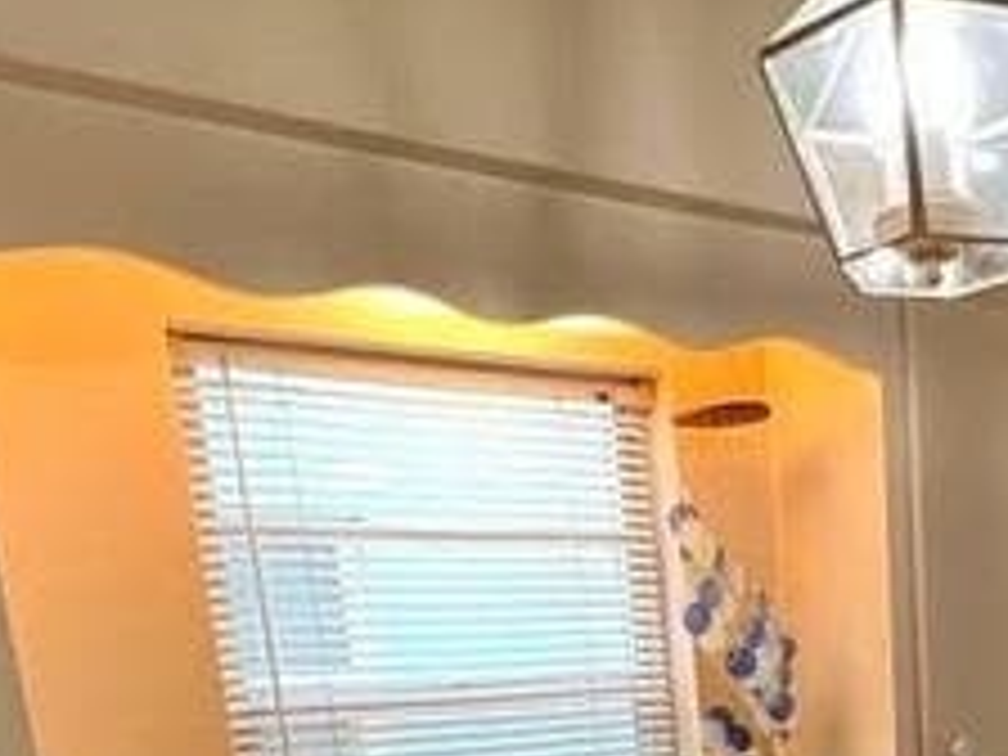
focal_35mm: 40
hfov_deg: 42.8
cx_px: 909
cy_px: 891
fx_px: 1165
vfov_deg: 30.8
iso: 64
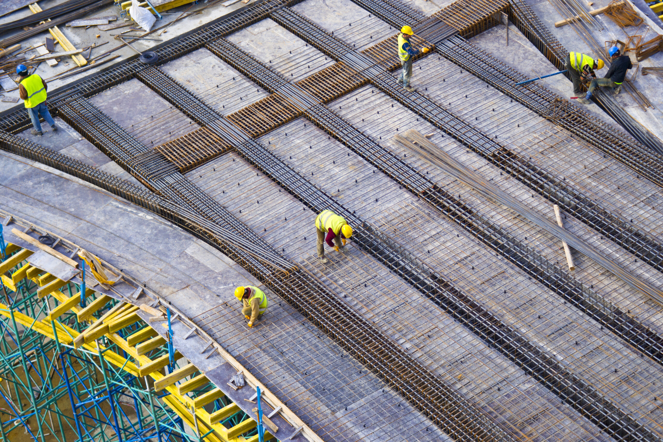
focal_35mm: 100
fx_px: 1842
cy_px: 221
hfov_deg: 20.4
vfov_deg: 13.7
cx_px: 332
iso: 200
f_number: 5.6
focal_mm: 100
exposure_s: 1/350
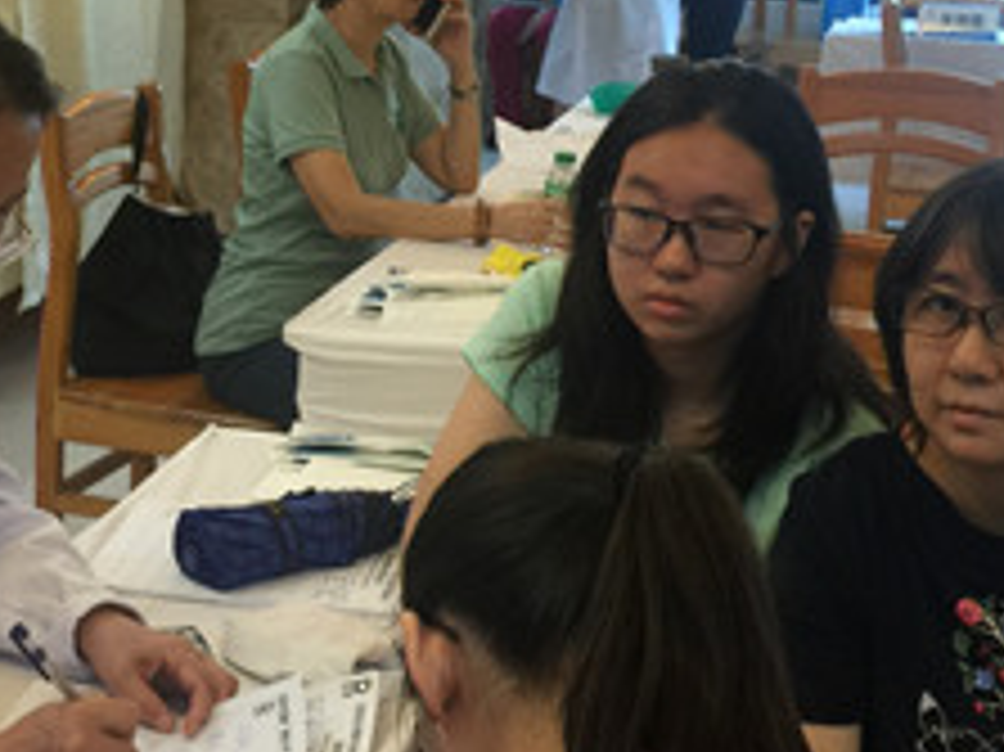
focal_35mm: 78
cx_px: 329
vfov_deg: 18.9
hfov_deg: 24.9
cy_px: 306
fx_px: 2261
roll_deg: -2.2
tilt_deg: -12.9
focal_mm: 4.15
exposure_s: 1/15
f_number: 2.2
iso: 32
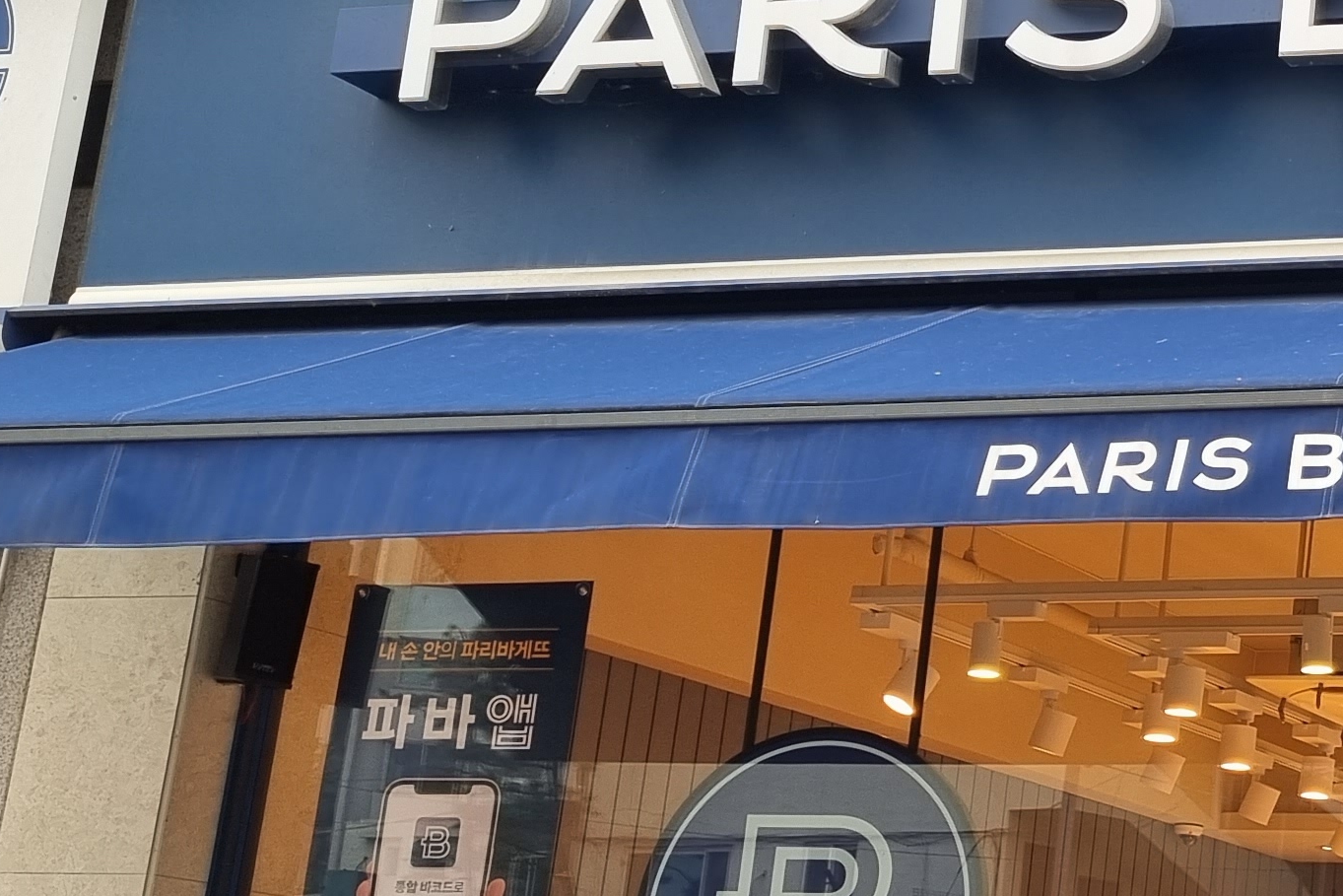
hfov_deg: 21.9
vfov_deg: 17.1
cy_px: 528
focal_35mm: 80
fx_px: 2985
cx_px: 1895
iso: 50
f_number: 1.8
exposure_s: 1/145
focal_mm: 5.4
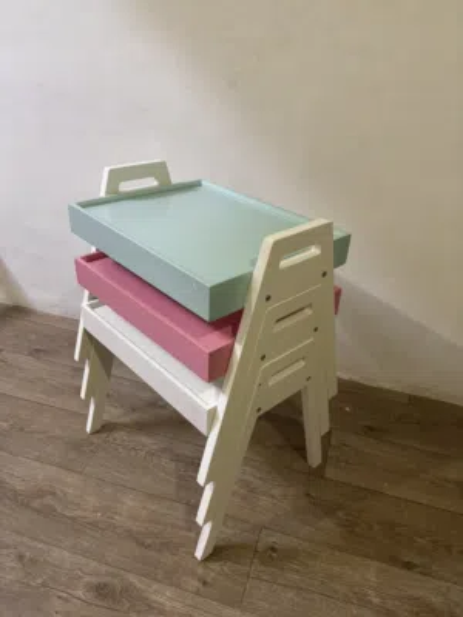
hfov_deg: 53.1
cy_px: 308
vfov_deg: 67.3
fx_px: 464
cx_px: 232
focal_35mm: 26
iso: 160
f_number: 1.6
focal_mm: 5.96
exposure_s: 1/50
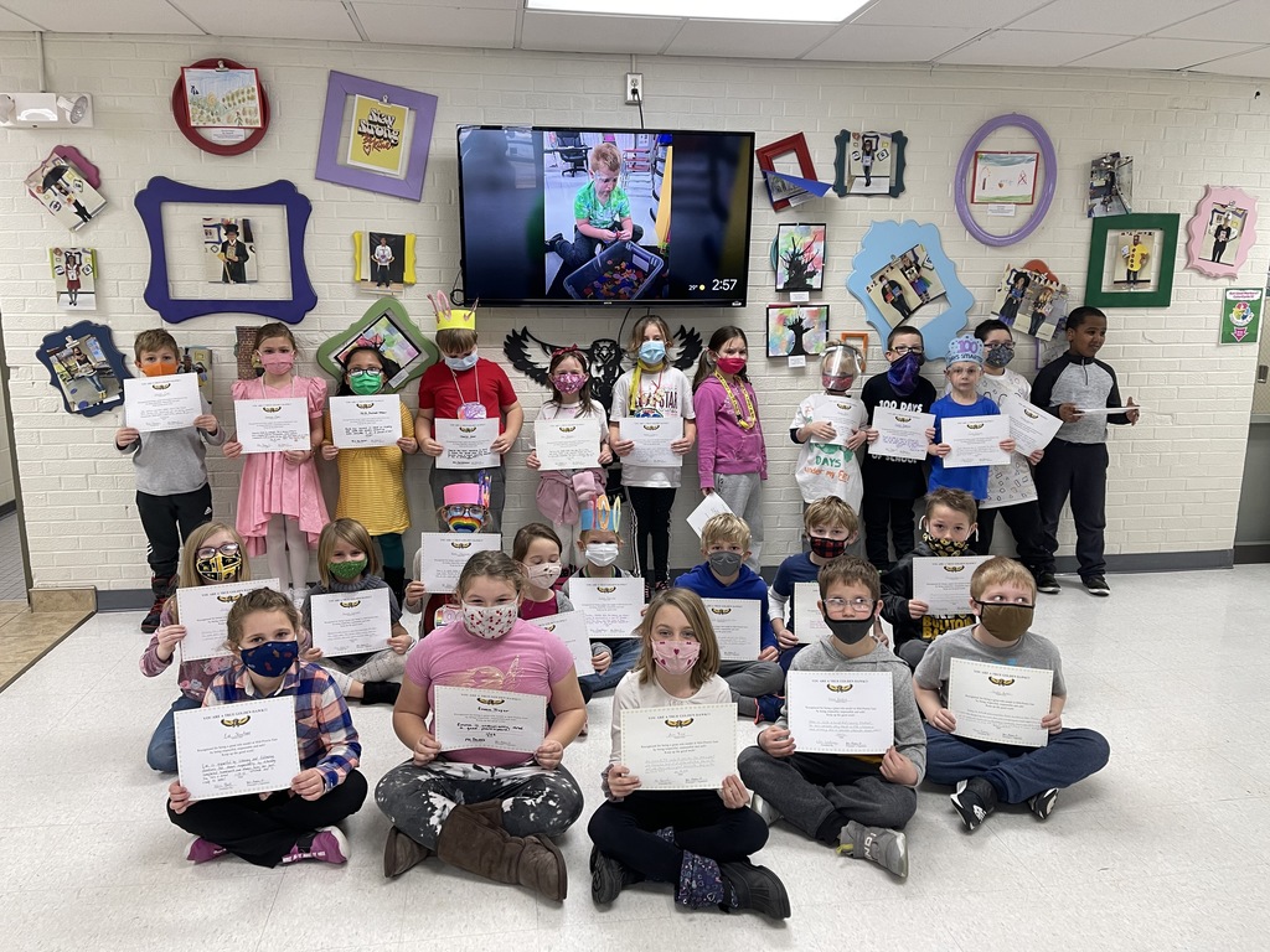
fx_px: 954
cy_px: 476
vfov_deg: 53.1
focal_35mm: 26
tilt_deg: -11.7
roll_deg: +0.1
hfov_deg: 67.3
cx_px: 635
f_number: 1.6
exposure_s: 1/60
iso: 100
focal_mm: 5.1
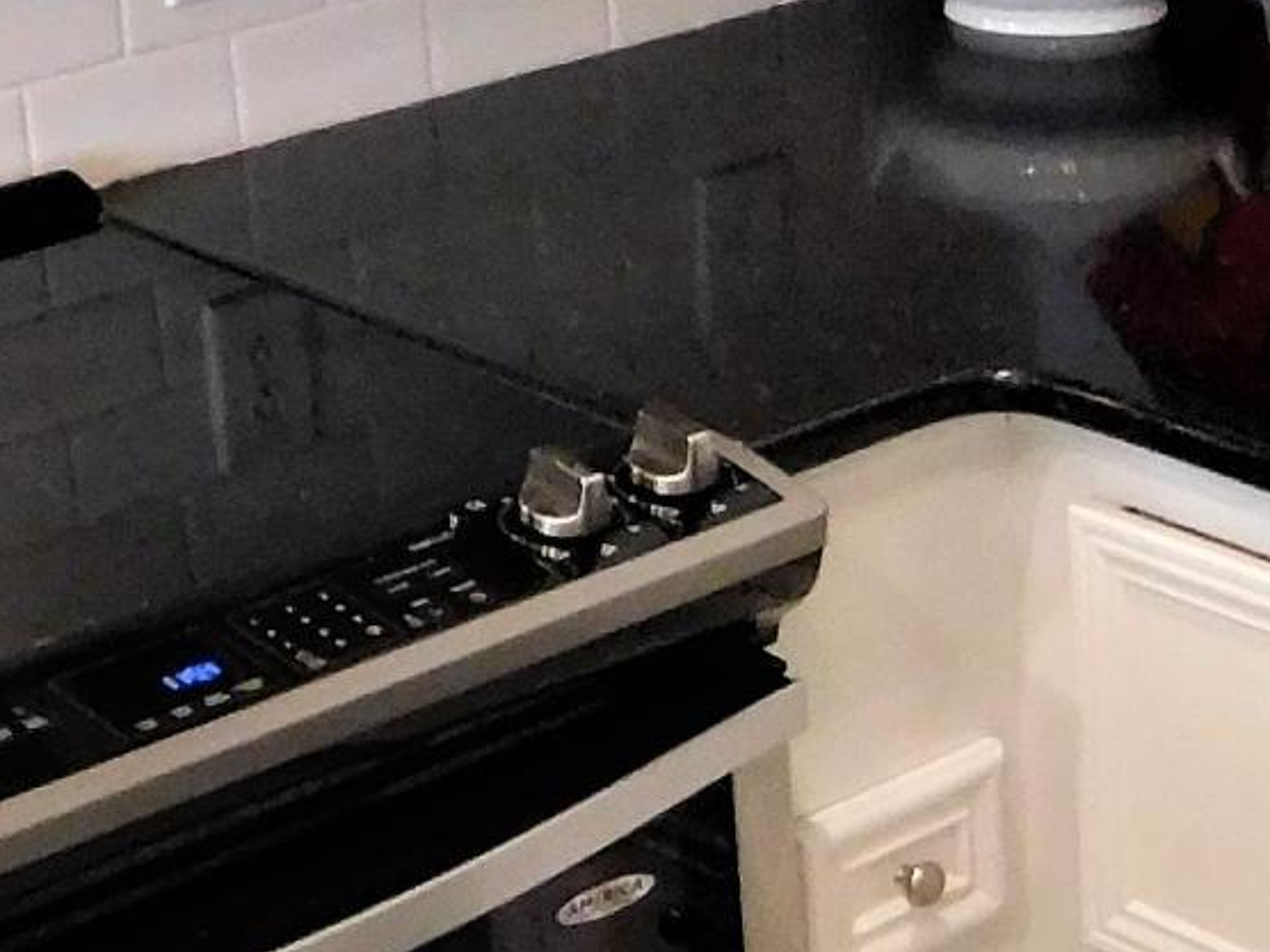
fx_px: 4549
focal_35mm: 124
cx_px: 1592
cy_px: 788
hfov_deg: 15.2
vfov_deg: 11.9
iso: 400
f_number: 3
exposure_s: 1/15
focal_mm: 4
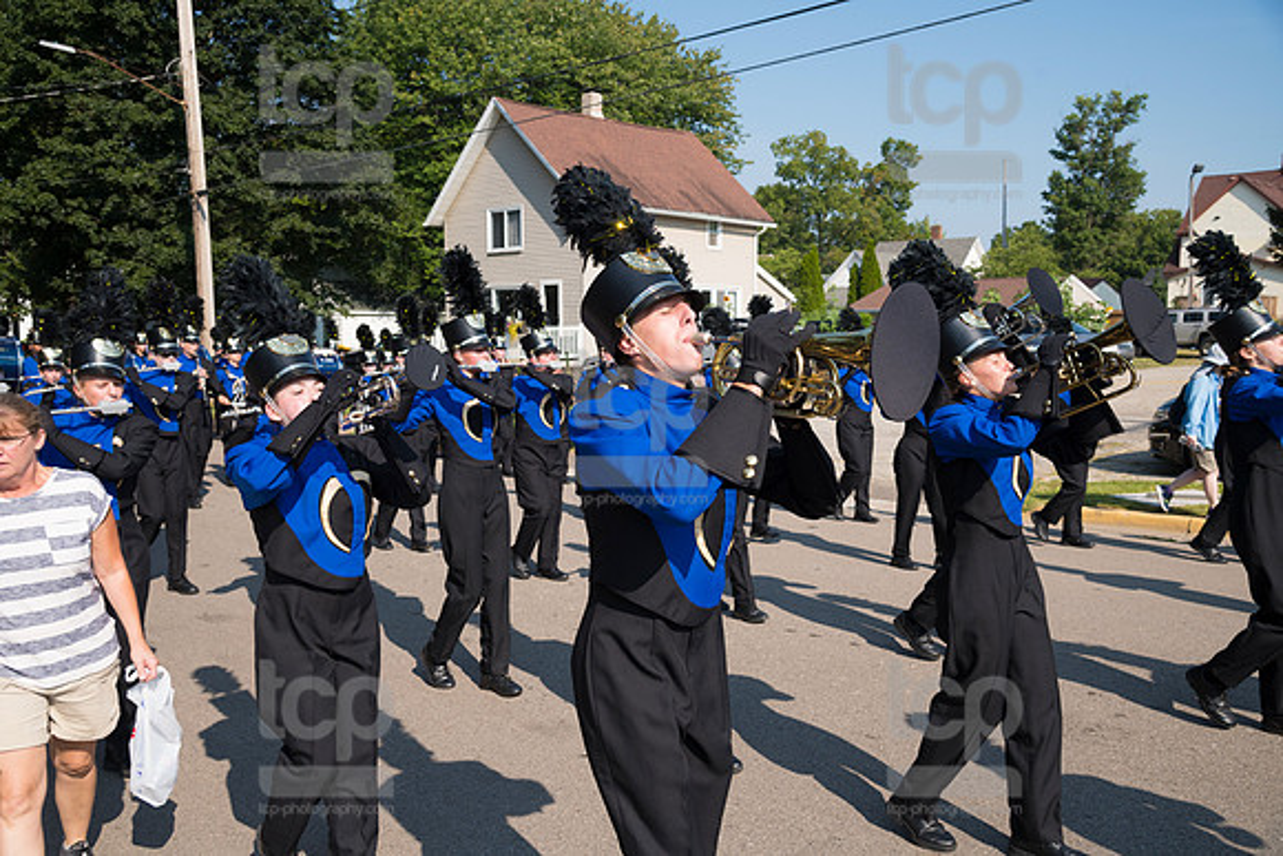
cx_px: 642
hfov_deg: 58.7
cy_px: 428
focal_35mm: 32
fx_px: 1141
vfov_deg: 41.1
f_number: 6.3
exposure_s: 1/800
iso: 320
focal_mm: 32
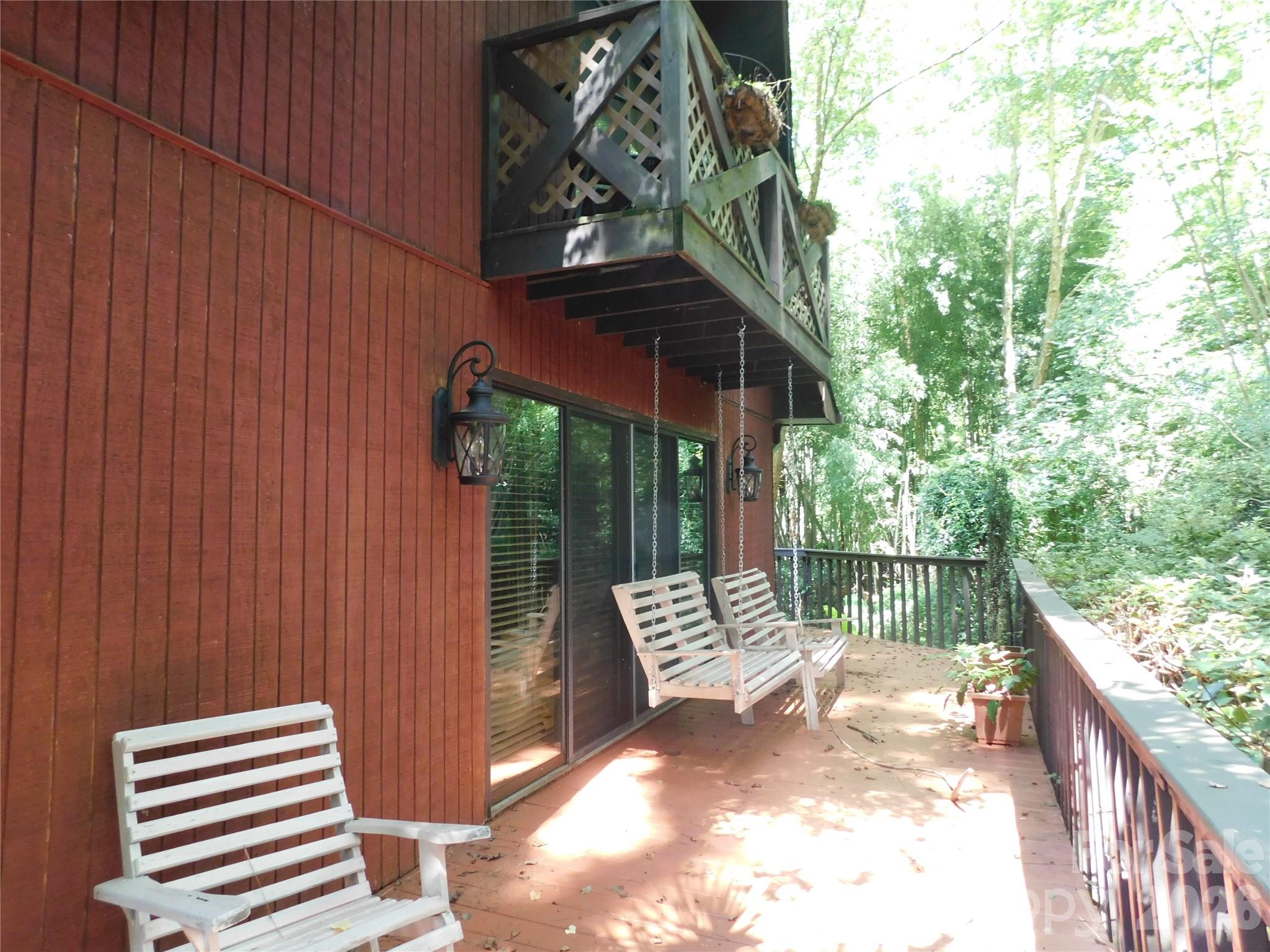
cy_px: 476
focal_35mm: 23
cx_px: 635
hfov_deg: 73.9
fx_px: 844
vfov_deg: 58.9
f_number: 3
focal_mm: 4
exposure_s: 1/30
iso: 280
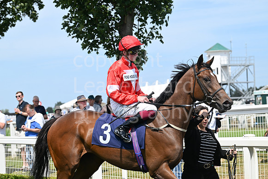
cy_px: 90
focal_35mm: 105
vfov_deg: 13.0
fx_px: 782
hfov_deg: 19.5
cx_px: 134
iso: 400
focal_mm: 105
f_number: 5.6
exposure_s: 1/2500
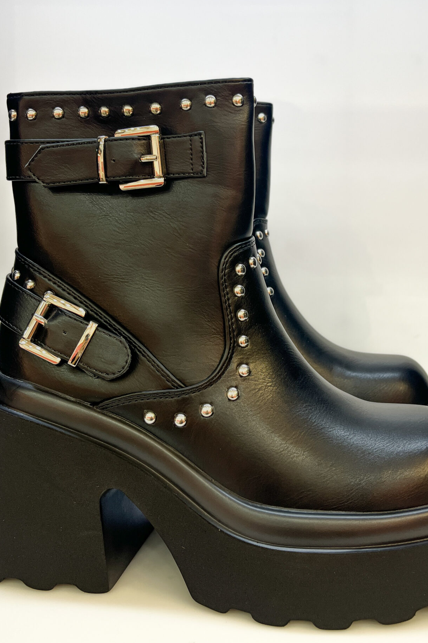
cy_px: 250
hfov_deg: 35.0
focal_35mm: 38
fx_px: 677
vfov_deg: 50.3
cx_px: 236
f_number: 1.6
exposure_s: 1/100
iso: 40
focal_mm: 5.1
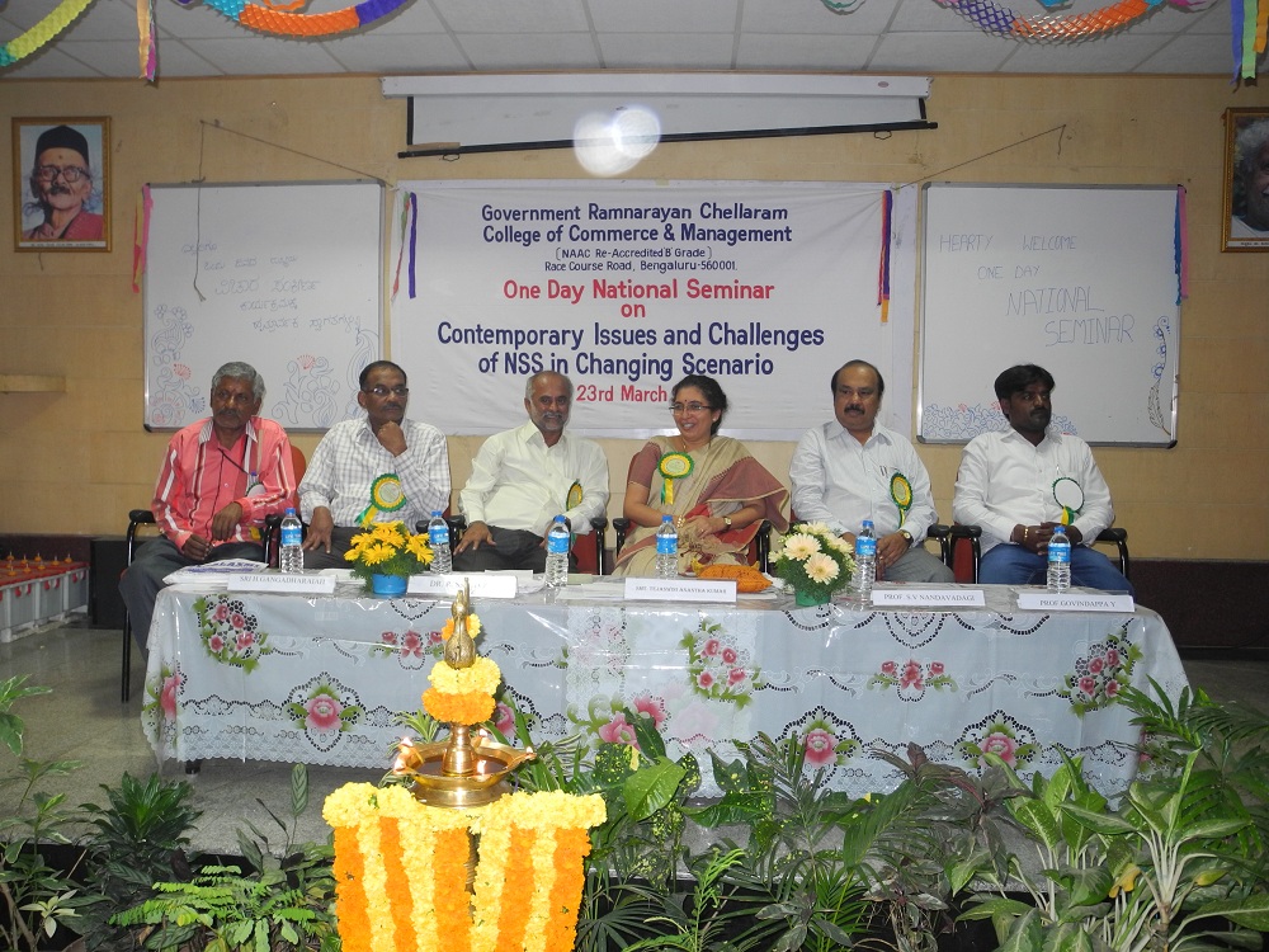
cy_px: 476
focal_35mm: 30
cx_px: 634
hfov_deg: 60.0
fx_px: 1100
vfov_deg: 46.8
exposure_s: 1/30
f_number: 2.8
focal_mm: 6.4
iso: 200
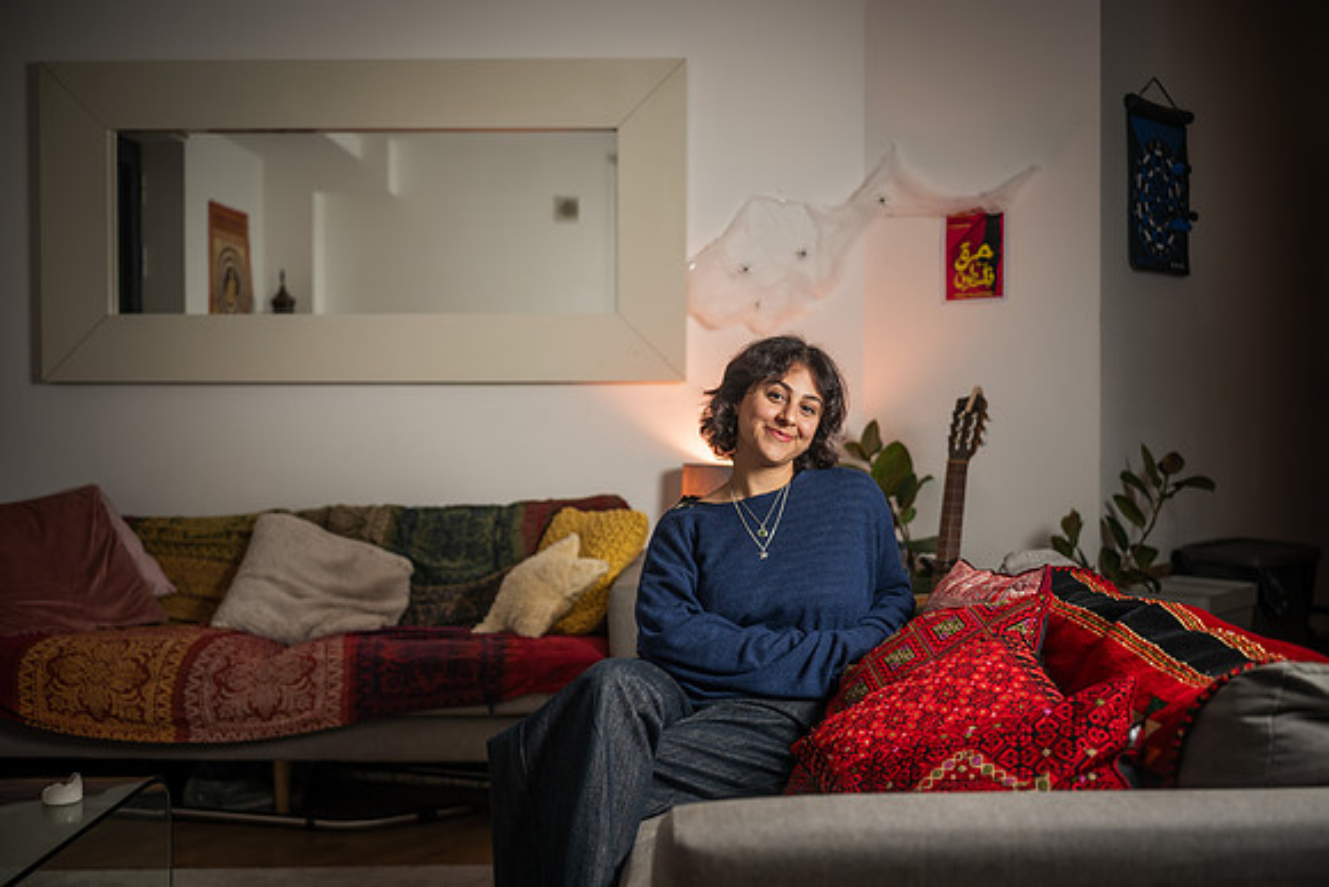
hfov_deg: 53.9
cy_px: 444
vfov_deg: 37.5
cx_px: 664
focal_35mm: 35
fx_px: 1306
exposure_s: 1/200
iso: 125
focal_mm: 35
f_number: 2
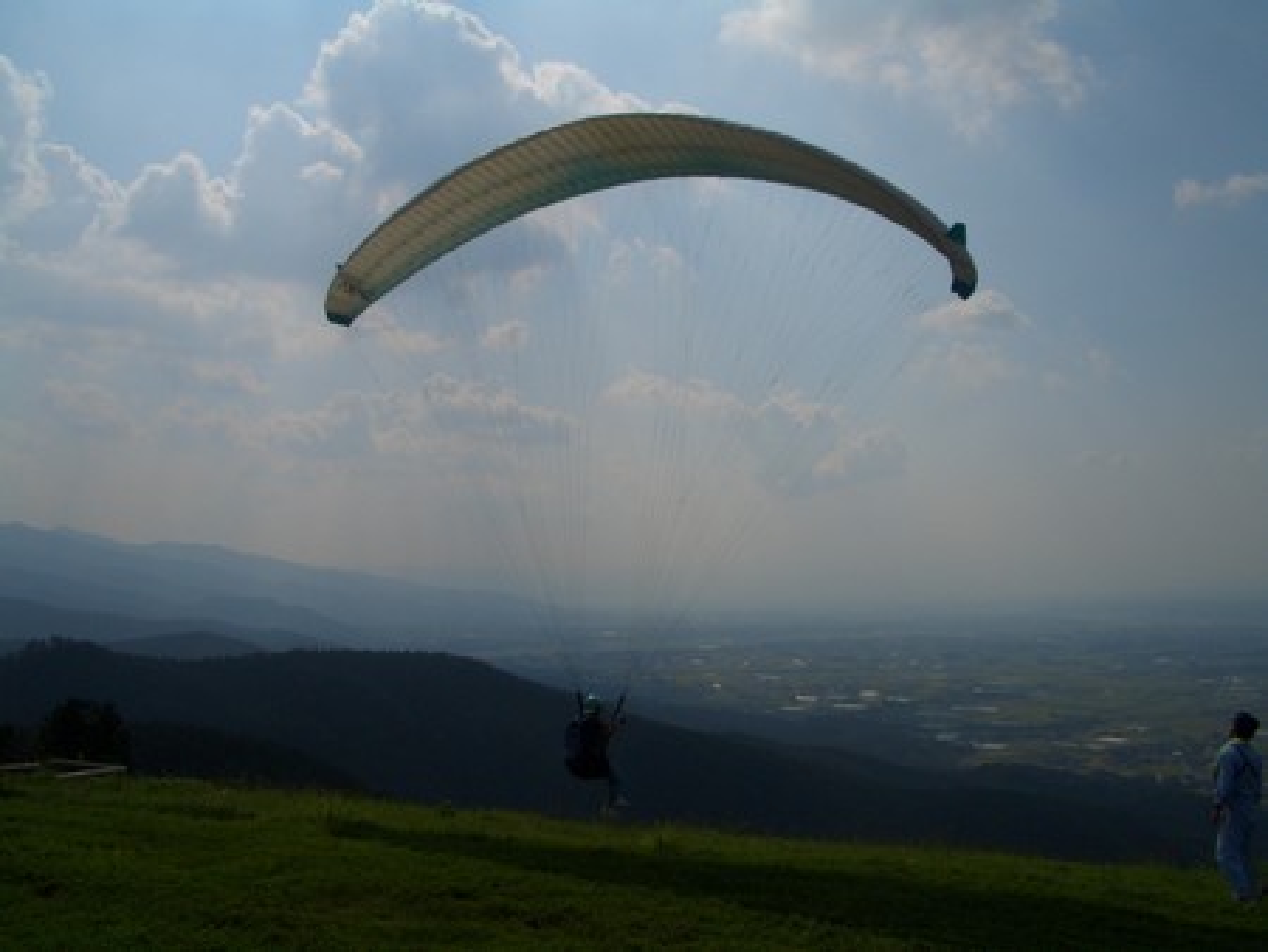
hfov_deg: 52.6
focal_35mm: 35
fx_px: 1283
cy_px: 476
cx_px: 634
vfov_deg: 40.7
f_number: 4.3
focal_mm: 5.8
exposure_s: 1/2000
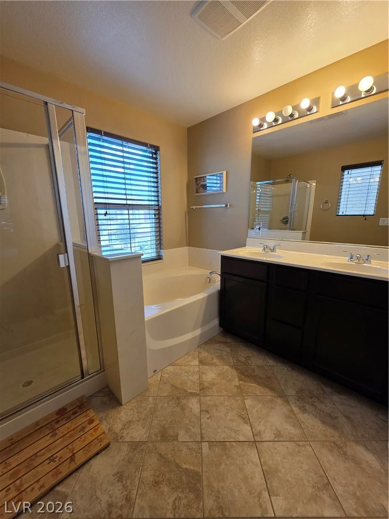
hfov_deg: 89.9
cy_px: 260
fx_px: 195
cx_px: 194
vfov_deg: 106.2
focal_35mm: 13
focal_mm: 2.2
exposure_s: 1/120
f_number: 1.9
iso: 50
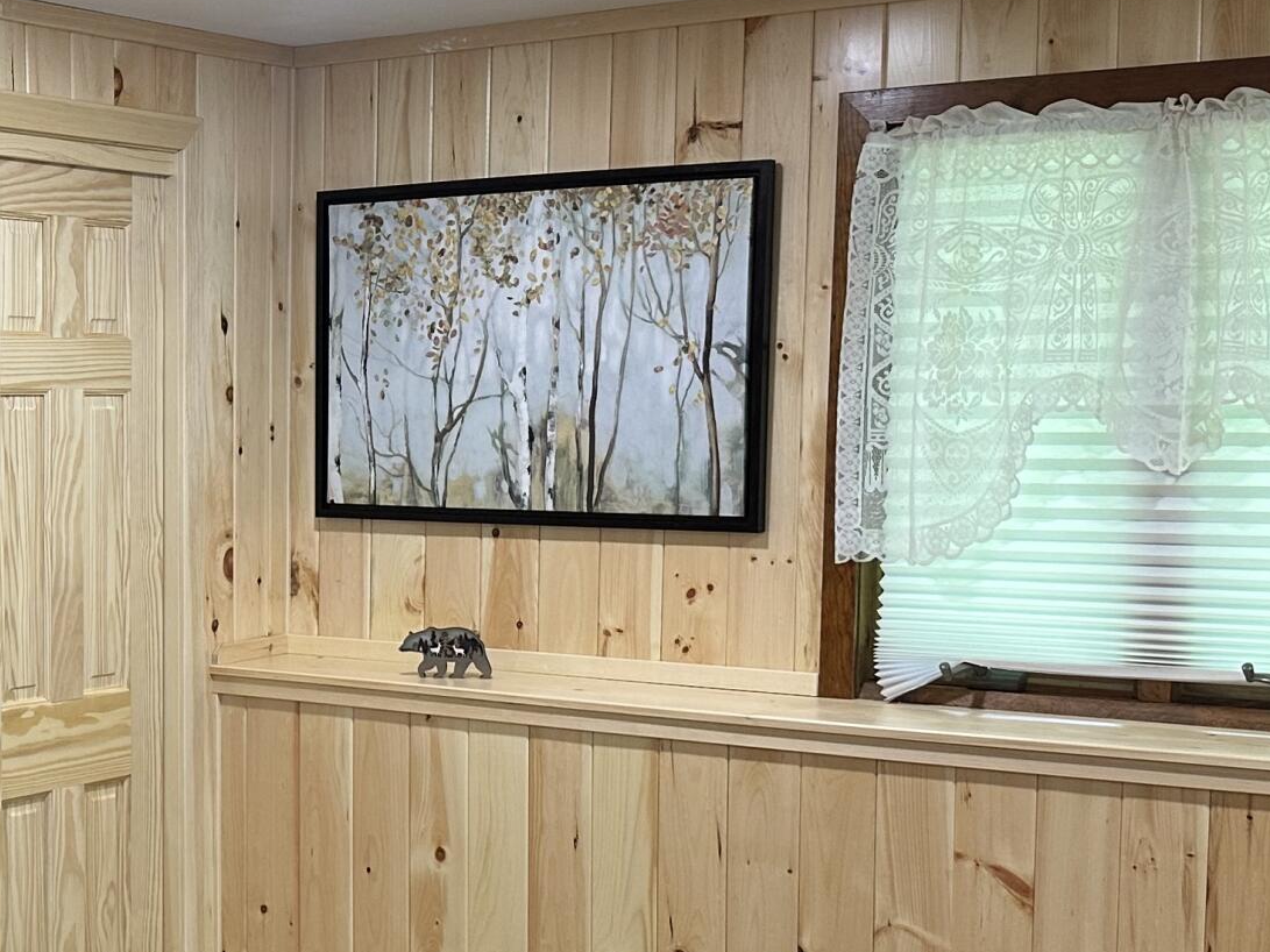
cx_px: 69
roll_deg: +0.1
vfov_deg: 22.2
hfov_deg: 28.0
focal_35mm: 66
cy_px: 621
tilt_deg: -5.1
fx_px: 2421
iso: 125
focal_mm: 6.86
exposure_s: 1/60
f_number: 1.78
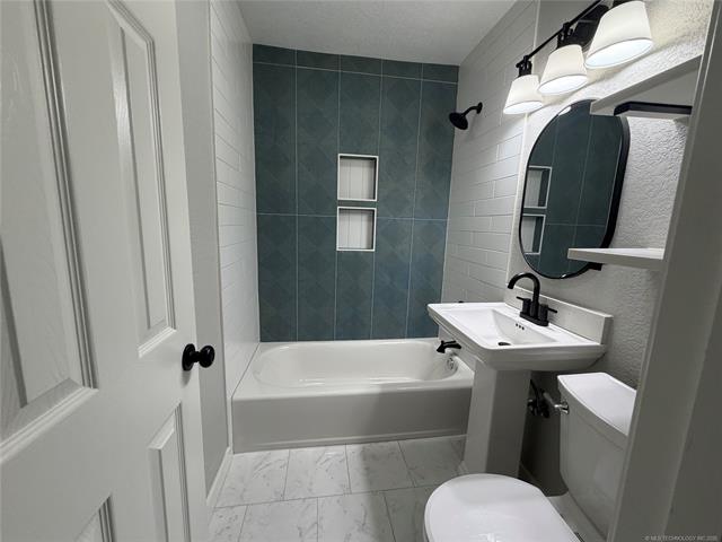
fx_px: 292
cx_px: 361
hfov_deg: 102.1
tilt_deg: -9.2
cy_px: 271
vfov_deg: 85.7
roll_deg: -2.0
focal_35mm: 14
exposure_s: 1/120
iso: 160
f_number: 2.2
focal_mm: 2.22
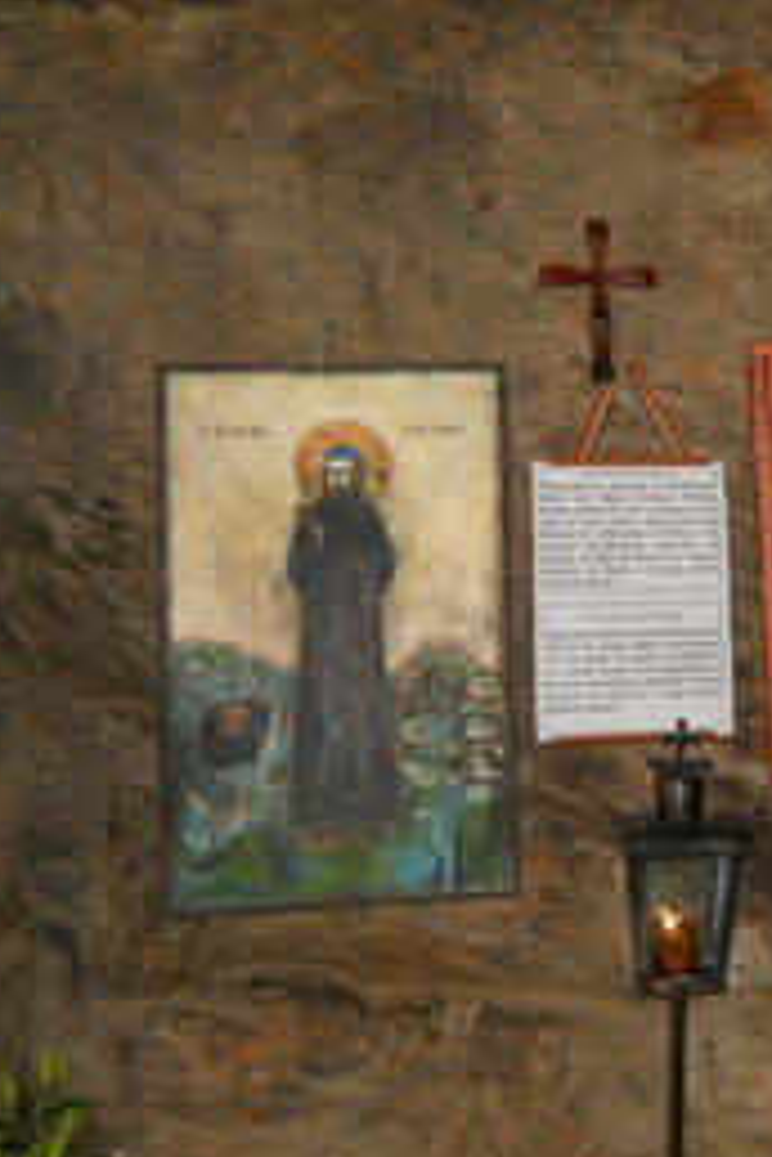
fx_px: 1866
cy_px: 585
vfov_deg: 34.5
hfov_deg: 22.7
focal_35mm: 58
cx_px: 714
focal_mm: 6.72
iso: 250
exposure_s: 1/30
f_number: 3.1
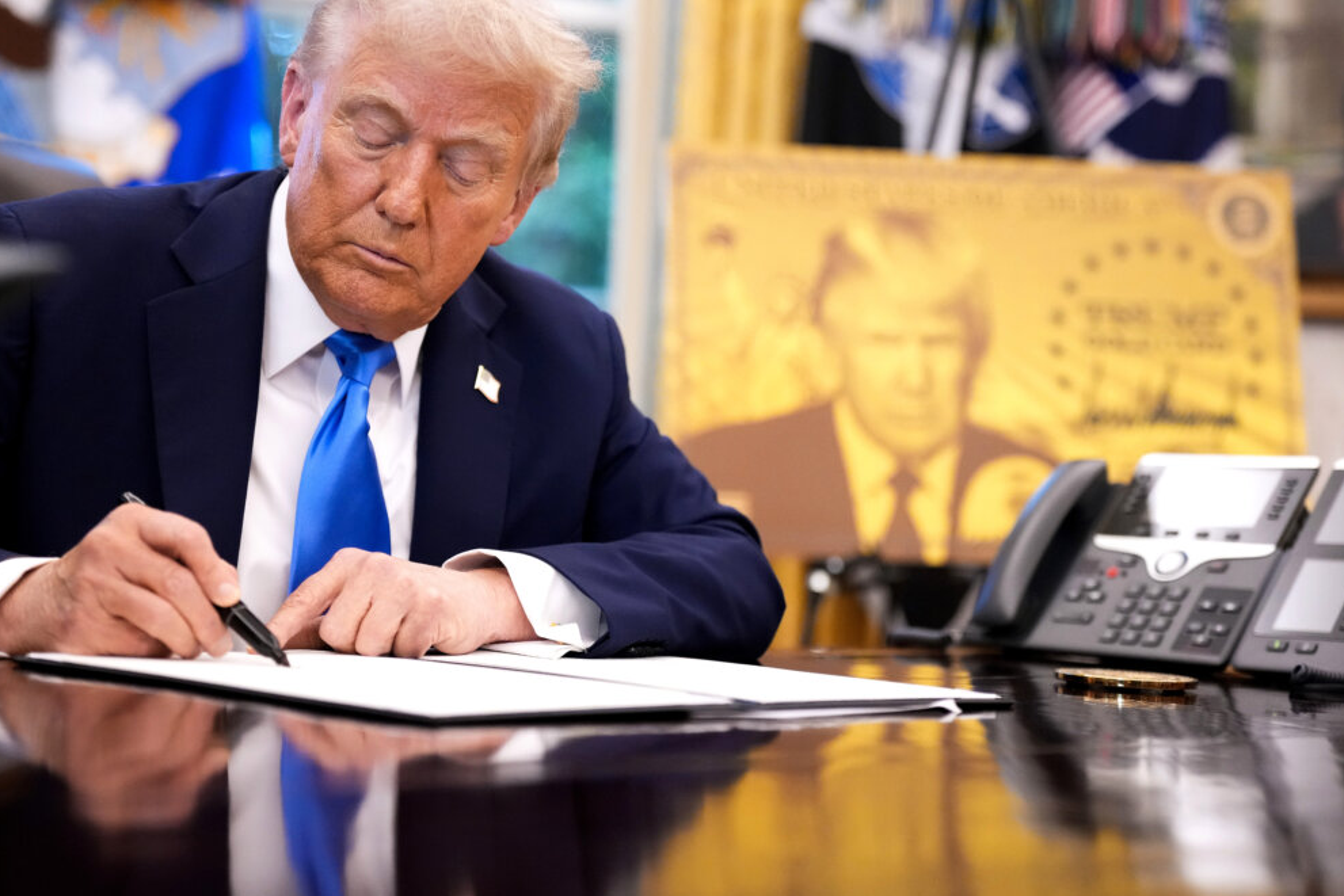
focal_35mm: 69
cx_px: 582
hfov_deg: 29.2
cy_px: 423
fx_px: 2576
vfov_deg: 19.7
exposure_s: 1/500
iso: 4000
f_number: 2
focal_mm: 57
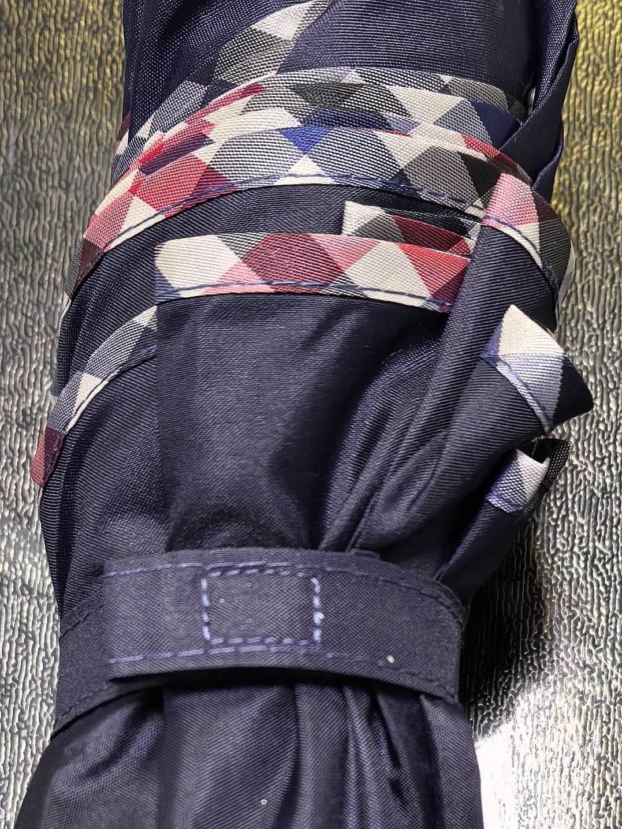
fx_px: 1845
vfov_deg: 23.0
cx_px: 373
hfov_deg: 19.1
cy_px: 1025
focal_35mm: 77
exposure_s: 1/50
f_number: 2
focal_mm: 8.5
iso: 320
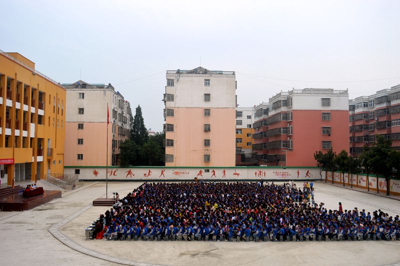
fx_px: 399
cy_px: 133
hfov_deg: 53.2
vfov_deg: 36.8
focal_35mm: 36
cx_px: 200
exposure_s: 1/125
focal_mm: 24
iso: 100
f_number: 5.6
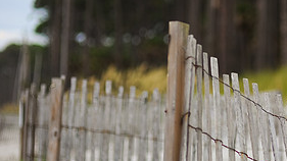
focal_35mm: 184
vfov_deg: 6.6
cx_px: 287
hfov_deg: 11.6
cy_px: 127
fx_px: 1400
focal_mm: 85
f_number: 1.8
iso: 100
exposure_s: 1/800
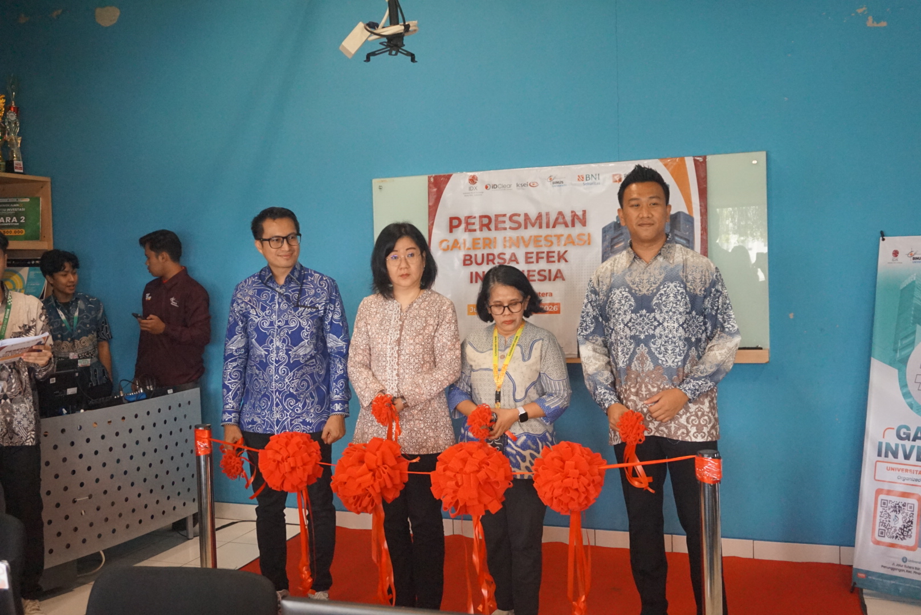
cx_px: 460
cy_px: 308
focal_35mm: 36
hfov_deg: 53.1
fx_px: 922
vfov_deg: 36.9
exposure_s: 1/160
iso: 3200
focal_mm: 24
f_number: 4.5
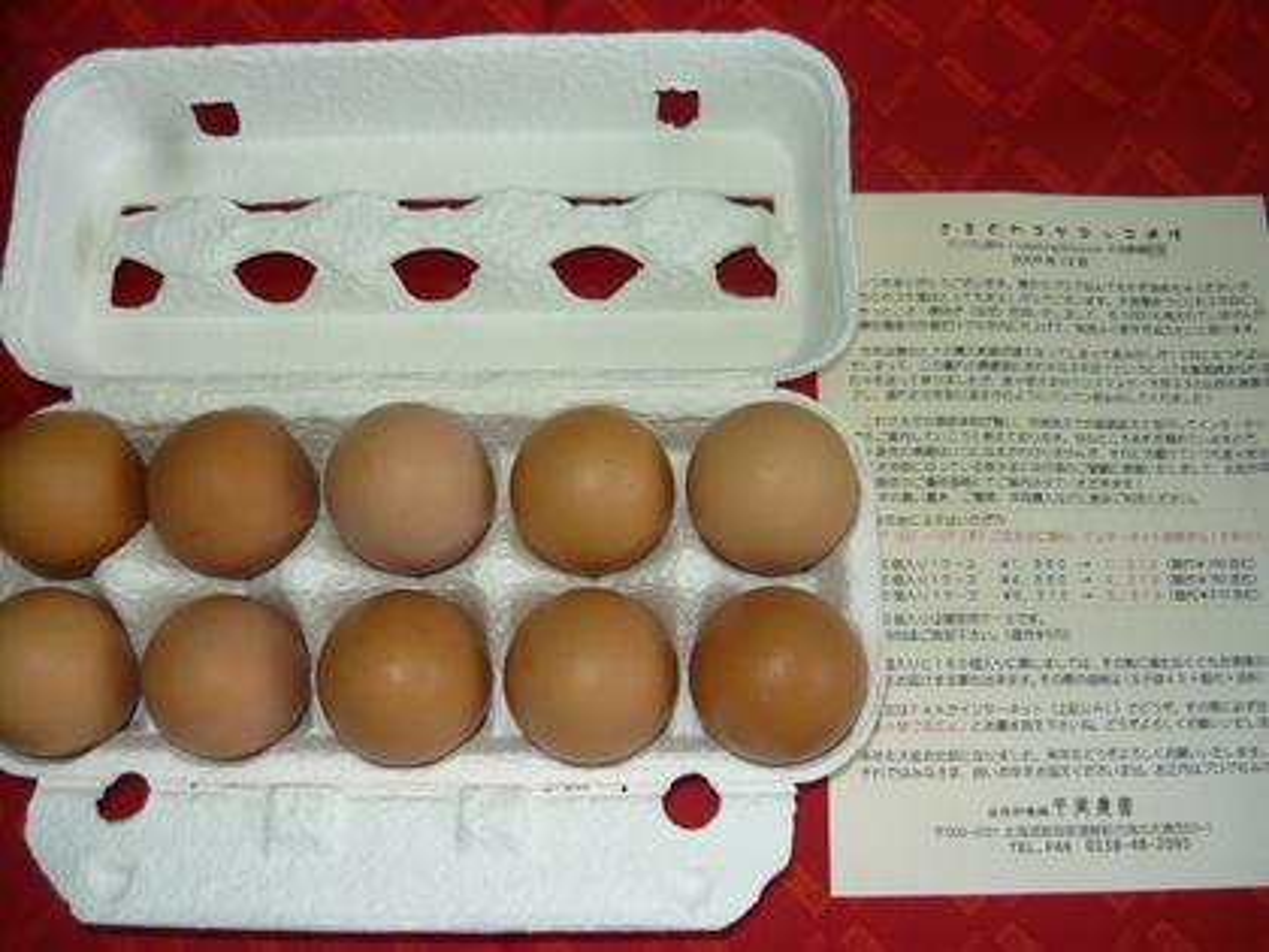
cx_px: 634
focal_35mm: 33
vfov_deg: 42.9
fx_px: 1210
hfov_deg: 55.4
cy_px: 476
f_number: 2.8
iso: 100
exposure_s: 1/30
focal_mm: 5.5
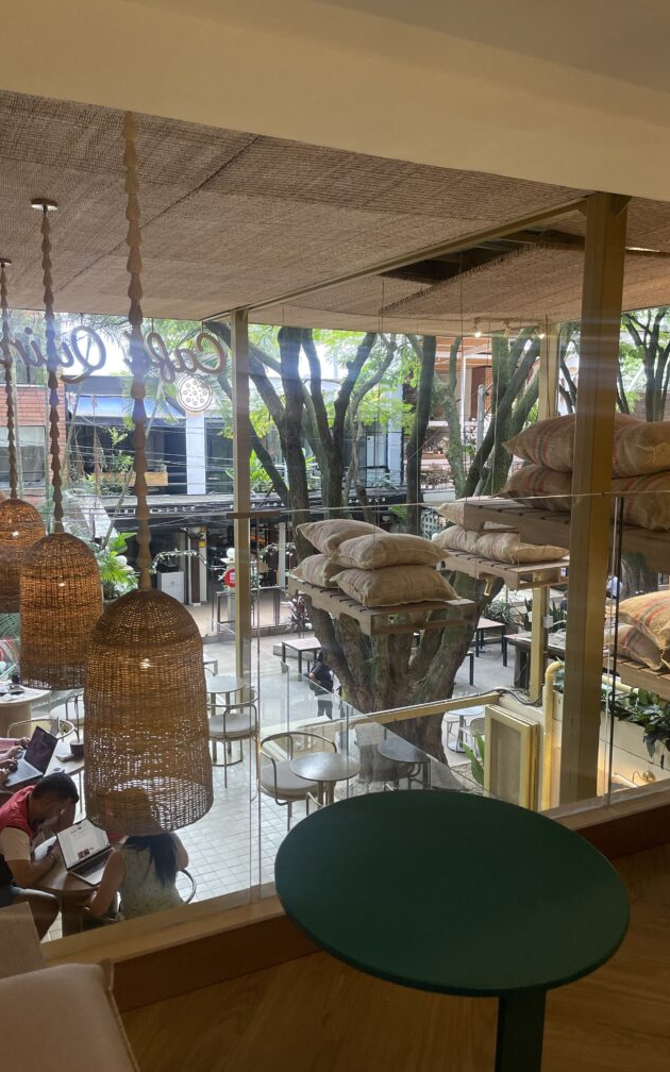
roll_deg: +0.7
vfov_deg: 66.5
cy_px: 532
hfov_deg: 44.5
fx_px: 818
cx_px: 297
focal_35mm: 28
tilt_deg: -8.1
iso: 125
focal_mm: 4.2
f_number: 1.6
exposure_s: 1/120
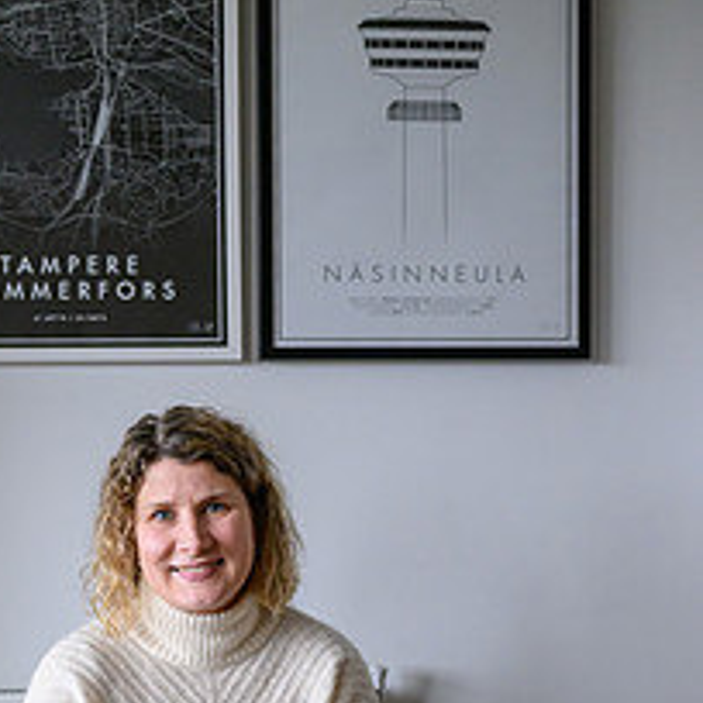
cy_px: 551
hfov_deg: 22.9
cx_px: 190
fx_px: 1723
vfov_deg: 22.8
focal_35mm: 75
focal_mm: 40
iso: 3200
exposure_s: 1/250
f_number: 2.2
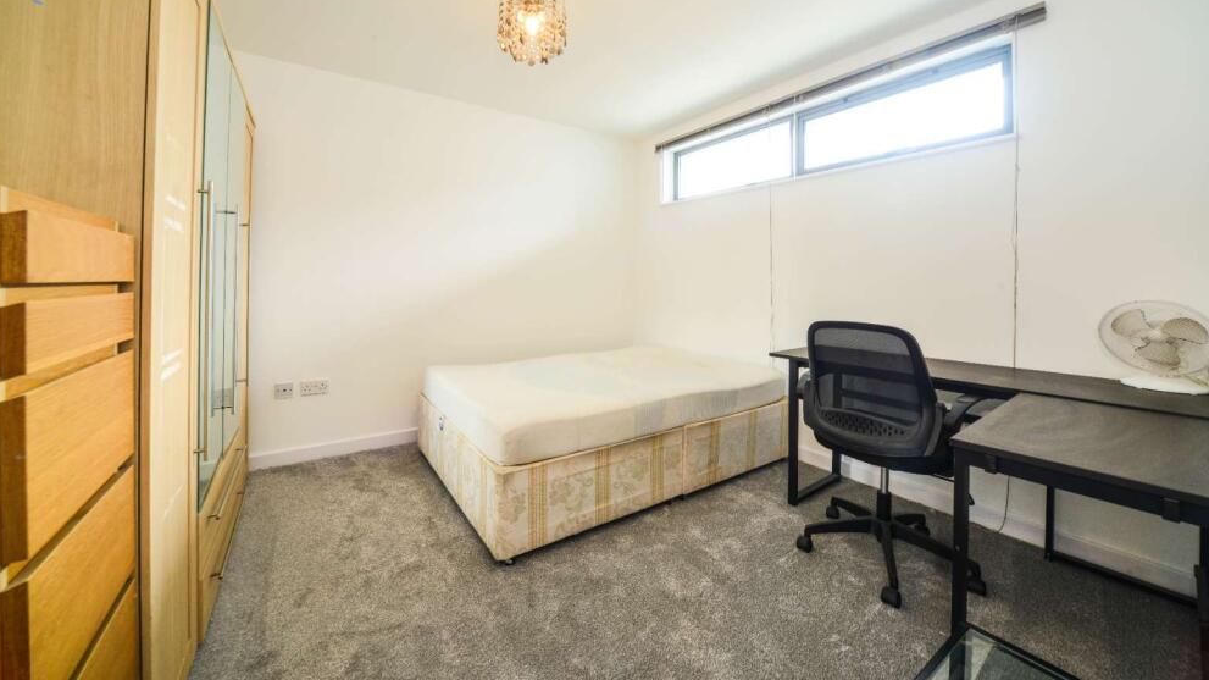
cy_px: 277
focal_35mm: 13
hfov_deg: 110.8
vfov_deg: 77.6
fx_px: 417
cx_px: 594
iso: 400
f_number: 11
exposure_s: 1/5
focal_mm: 12
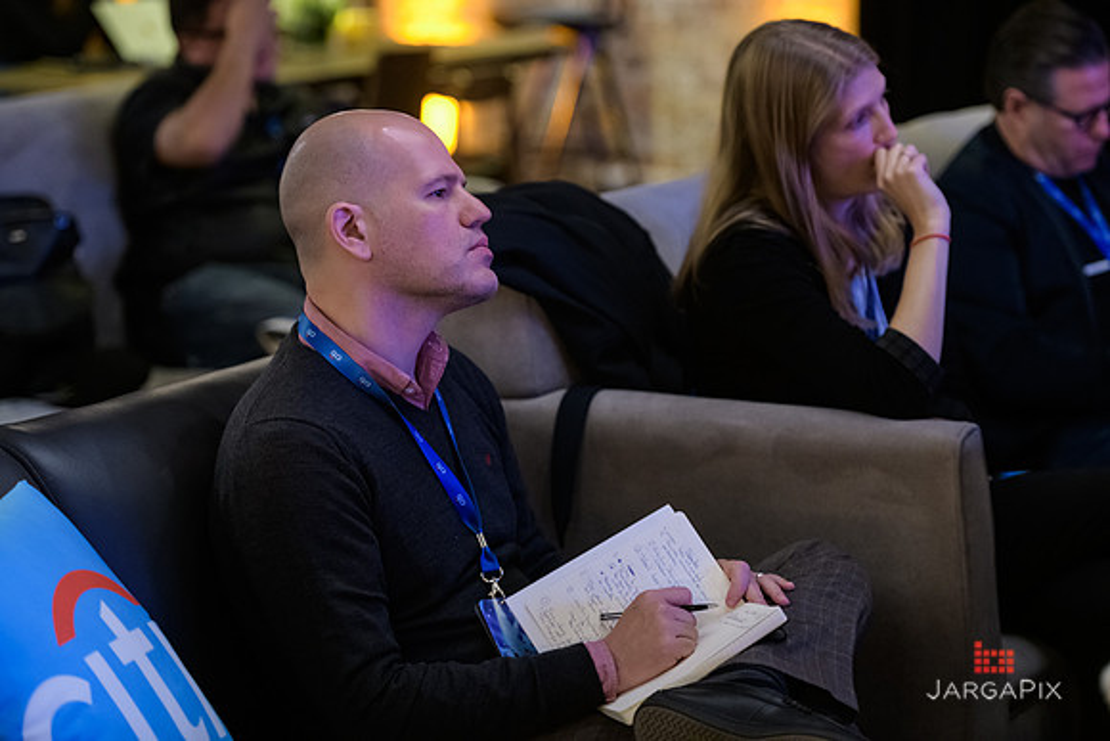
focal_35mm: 112
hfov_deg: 18.3
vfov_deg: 12.2
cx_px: 555
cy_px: 370
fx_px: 3454
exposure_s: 1/50
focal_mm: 112
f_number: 3.2
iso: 3200
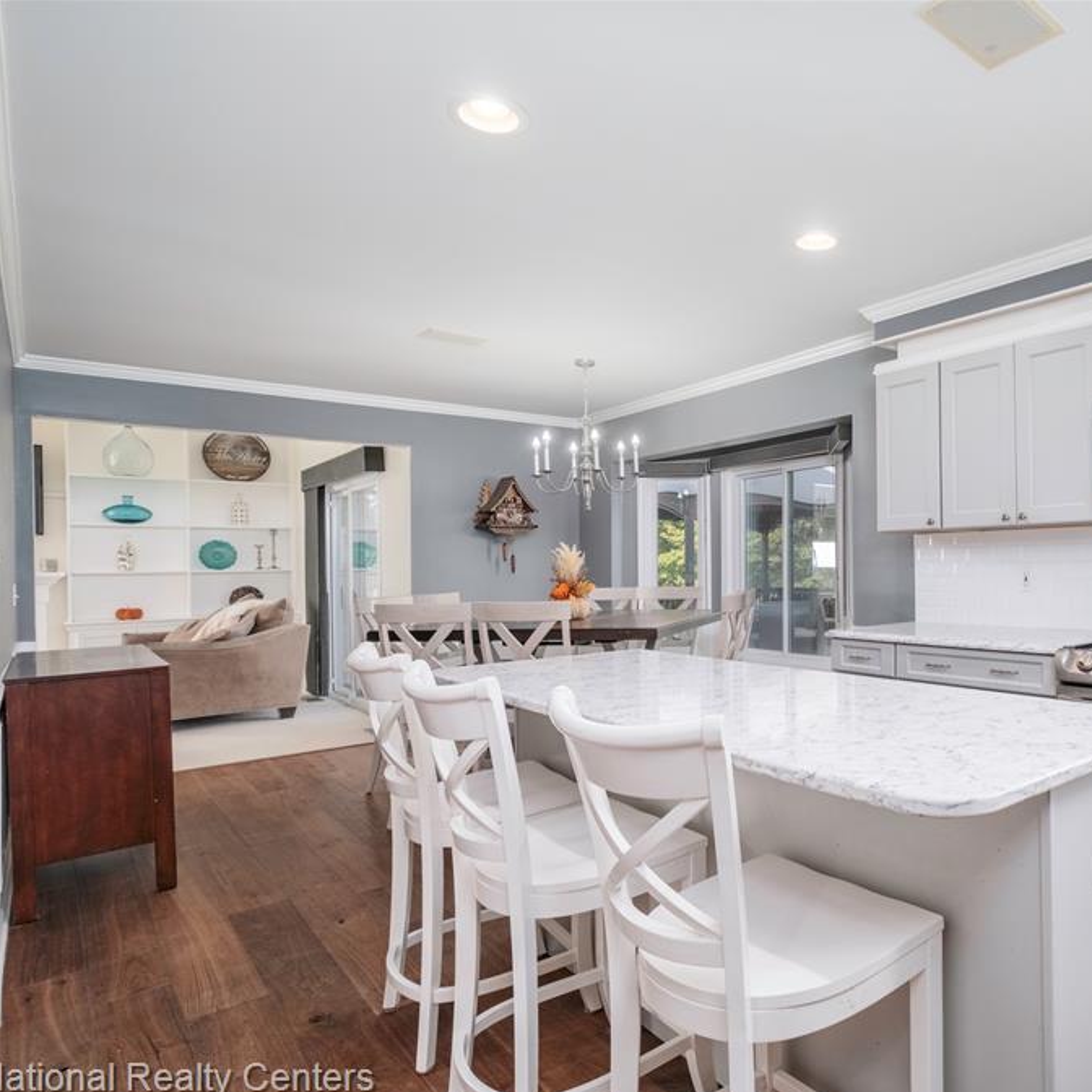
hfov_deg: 65.9
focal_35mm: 22
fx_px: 785
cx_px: 803
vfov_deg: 69.6
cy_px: 552
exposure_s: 1/250
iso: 800
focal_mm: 11.3
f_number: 7.1
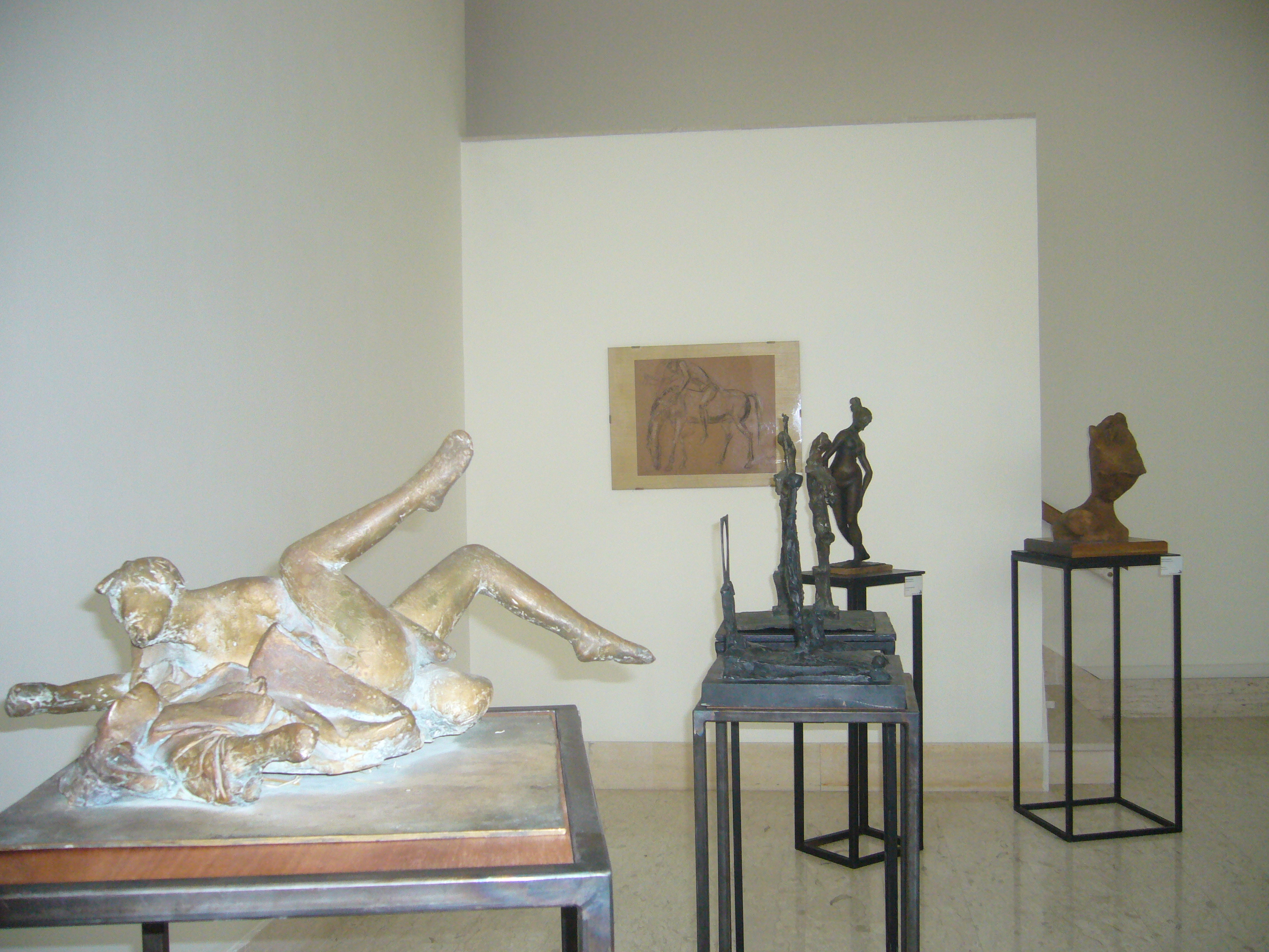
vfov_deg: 40.7
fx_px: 1283
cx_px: 634
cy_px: 476
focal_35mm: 35
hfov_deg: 52.6
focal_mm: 5.8
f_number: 2.8
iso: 200
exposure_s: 1/60
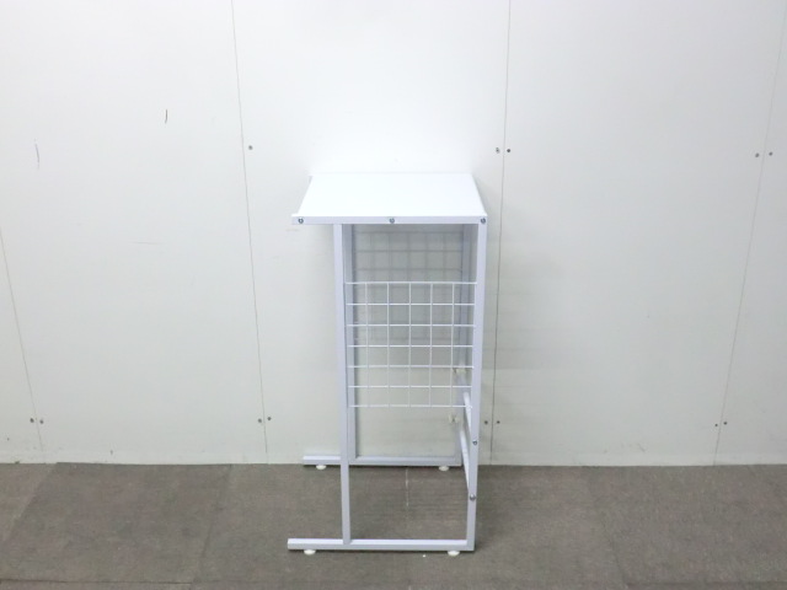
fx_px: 864
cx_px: 394
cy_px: 295
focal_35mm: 38
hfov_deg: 49.0
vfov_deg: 37.7
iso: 800
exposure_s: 1/50
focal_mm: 6.9
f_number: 3.9
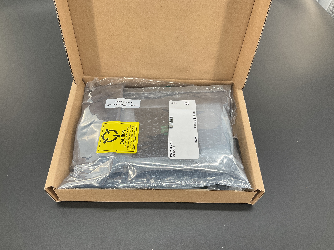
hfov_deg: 61.7
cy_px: 125
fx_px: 280
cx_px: 167
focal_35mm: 29
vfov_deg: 48.2
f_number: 1.8
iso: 32
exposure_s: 1/100
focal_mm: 3
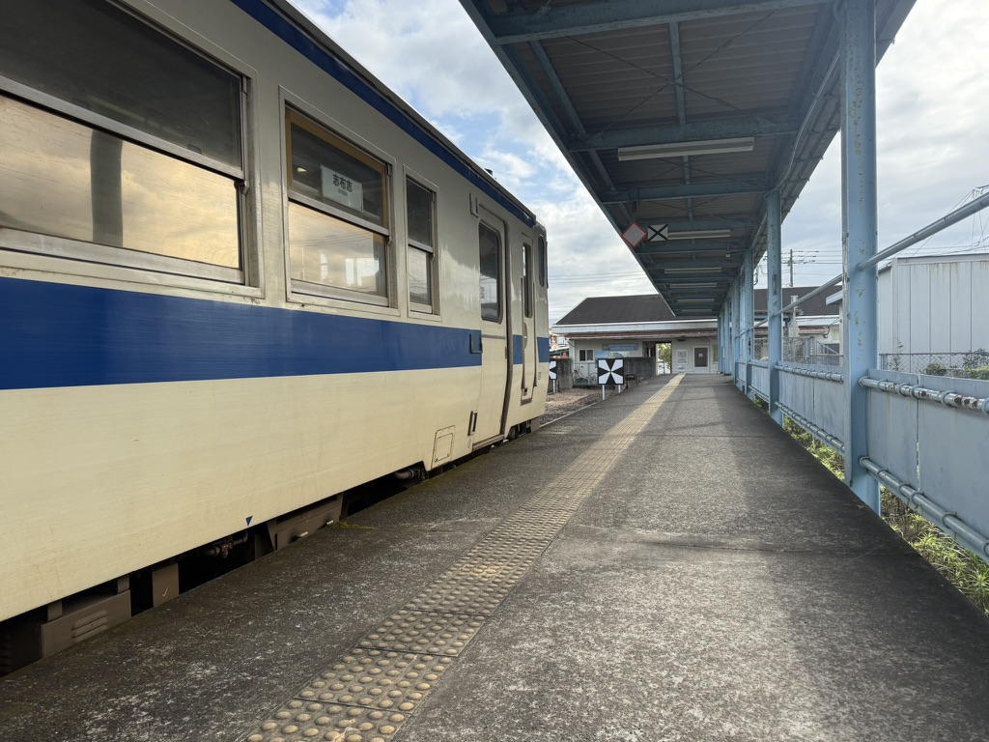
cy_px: 371
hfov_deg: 71.6
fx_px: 686
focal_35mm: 24
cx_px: 494
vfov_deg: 56.8
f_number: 1.78
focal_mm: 6.76
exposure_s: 1/2907
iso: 100
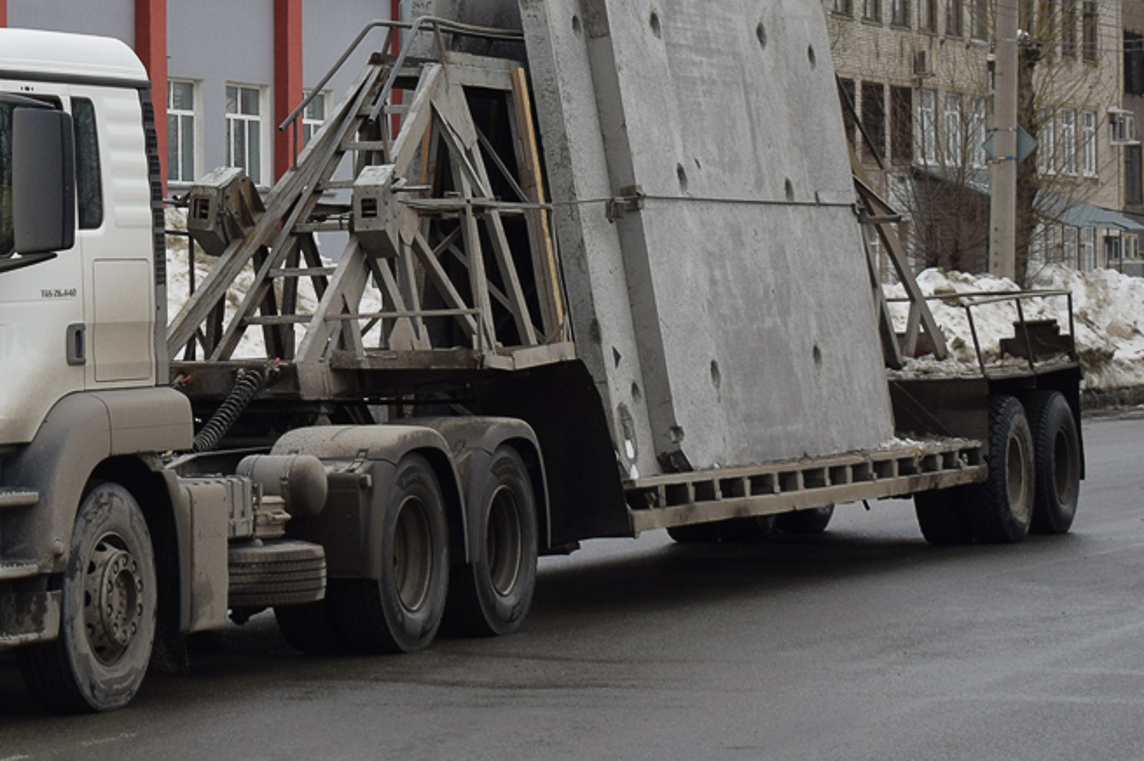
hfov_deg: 18.4
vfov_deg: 12.4
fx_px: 3494
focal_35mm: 110
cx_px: 178
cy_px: 150
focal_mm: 40
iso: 200
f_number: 4.8
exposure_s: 1/800
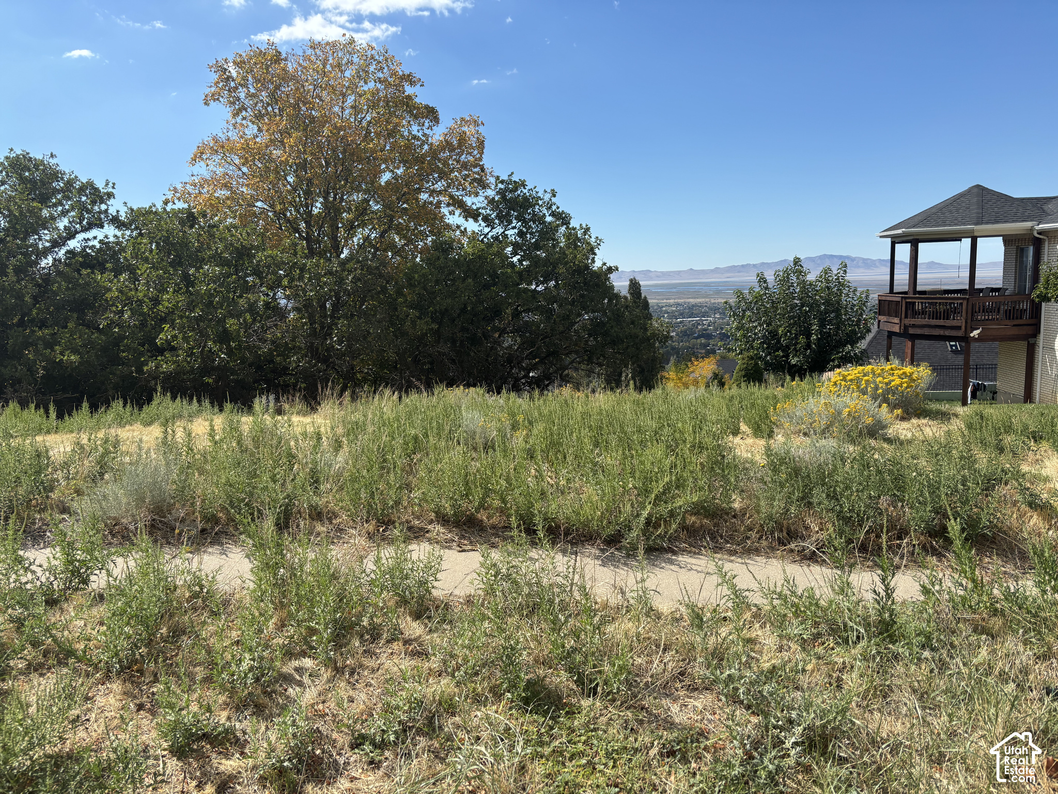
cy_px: 397
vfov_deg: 53.1
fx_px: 795
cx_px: 529
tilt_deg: -8.1
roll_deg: +2.5
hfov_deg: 67.3
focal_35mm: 26
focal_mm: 5.96
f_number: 1.6
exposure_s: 1/3106
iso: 50
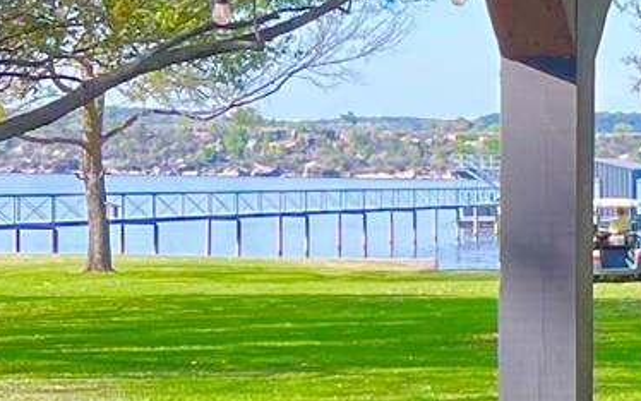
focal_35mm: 151
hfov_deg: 11.4
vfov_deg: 8.7
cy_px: 264
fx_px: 2639
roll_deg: -0.8
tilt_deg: -2.7
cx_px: 1555
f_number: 1.5
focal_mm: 5.7
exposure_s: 1/696
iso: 50
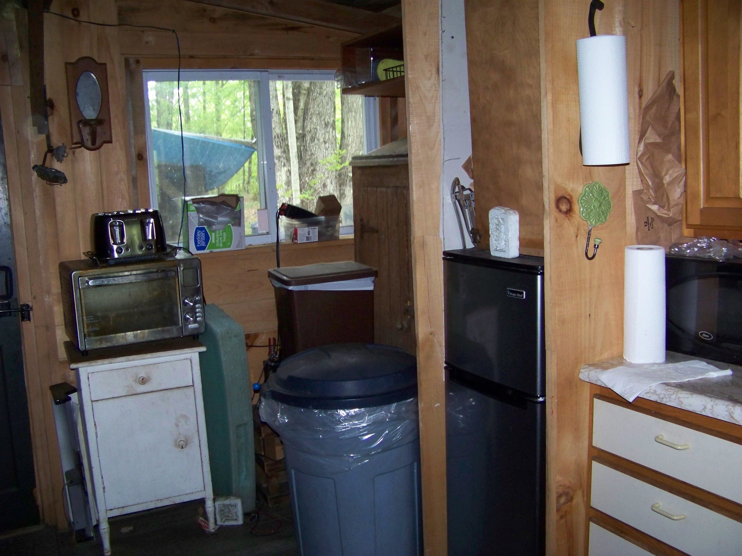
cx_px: 371
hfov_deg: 51.4
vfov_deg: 39.7
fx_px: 772
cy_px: 278
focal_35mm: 36
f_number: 2.8
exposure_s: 1/30
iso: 200
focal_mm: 5.85
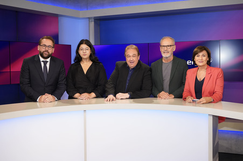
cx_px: 122
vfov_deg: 42.3
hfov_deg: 60.3
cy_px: 80
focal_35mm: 31
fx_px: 209
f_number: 5
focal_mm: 31
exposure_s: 1/125
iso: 2000
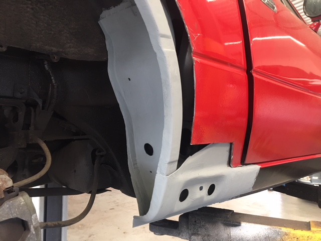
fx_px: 269
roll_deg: -0.2
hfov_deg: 61.7
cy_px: 120
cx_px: 160
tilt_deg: +0.7
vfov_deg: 48.2
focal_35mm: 29
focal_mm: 4.15
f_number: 2.2
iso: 200
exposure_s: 1/33
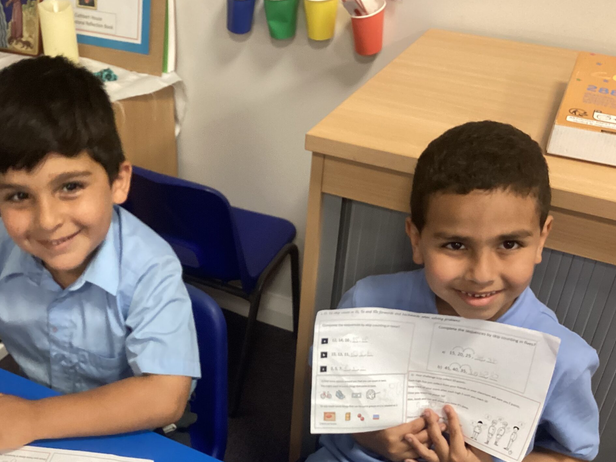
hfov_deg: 44.4
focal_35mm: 42
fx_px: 747
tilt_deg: -35.6
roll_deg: -0.7
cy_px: 306
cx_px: 224
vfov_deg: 34.0
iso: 250
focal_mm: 3.3
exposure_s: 1/33
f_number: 2.4
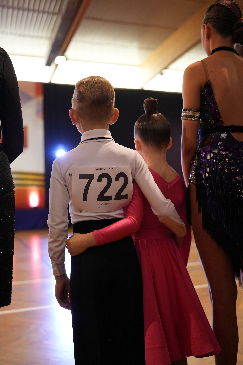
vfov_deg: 53.1
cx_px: 122
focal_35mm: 36
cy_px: 182
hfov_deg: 36.9
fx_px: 364
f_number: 2.2
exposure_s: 1/500
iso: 2500
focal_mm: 36
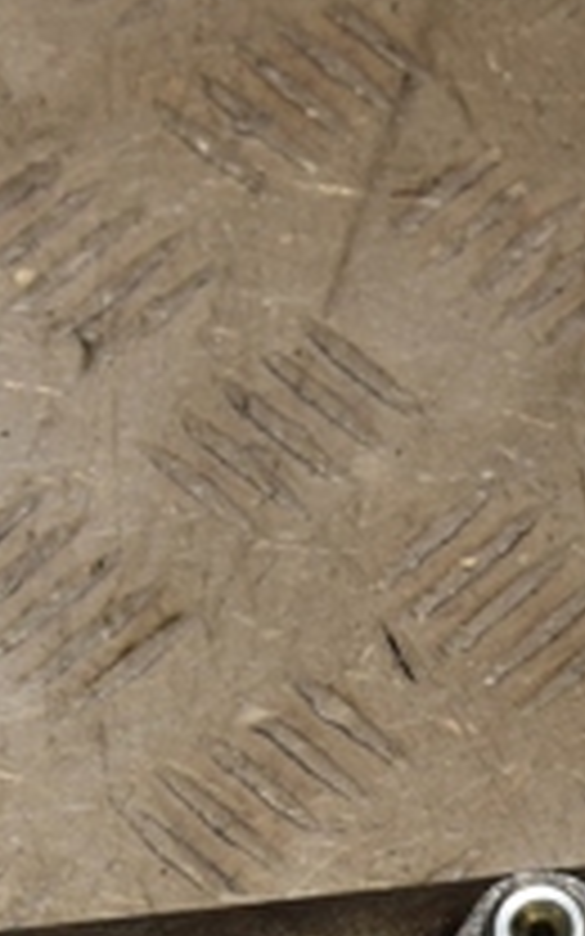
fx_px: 5397
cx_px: 814
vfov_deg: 9.8
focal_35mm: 212
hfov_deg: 6.1
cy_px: 904
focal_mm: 45
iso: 800
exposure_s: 1/200
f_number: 9
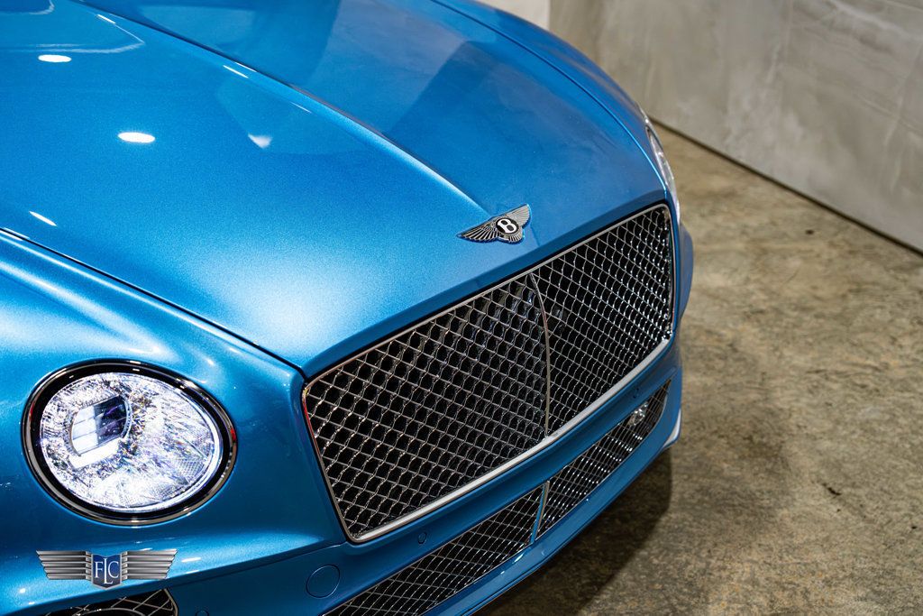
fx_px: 1323
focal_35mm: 52
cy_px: 298
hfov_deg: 38.5
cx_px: 476
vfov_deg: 26.2
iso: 1250
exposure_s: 1/125
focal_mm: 50
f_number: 3.5
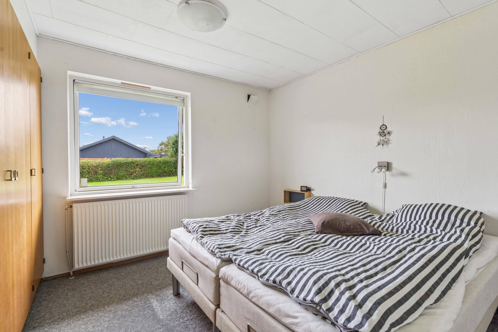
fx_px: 221
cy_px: 166
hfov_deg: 96.7
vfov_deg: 73.7
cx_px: 249
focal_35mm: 16
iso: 200
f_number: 10
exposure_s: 1/15
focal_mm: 16
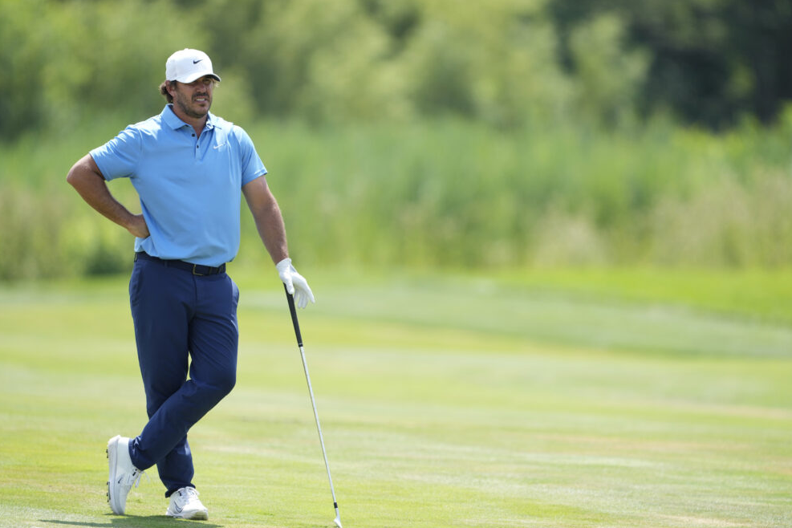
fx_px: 9129
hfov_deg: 5.0
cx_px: 408
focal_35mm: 415
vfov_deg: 3.3
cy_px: 272
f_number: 3.2
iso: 400
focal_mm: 400
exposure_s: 1/2500
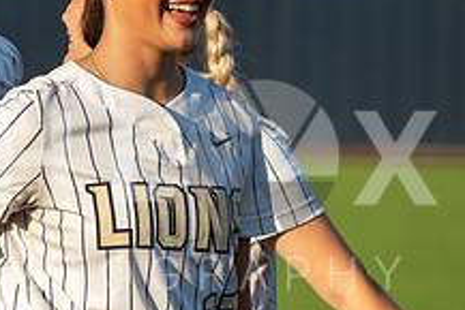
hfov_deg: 3.9
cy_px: 185
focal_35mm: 535
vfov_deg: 2.6
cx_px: 163
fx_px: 6915
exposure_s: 1/1250
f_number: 5.6
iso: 400
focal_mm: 200
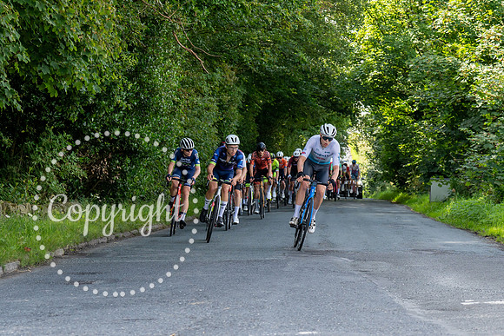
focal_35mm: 111
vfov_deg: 12.3
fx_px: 1559
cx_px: 275
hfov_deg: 18.4
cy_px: 69
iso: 640
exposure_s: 1/800
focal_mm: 70
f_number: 5.6
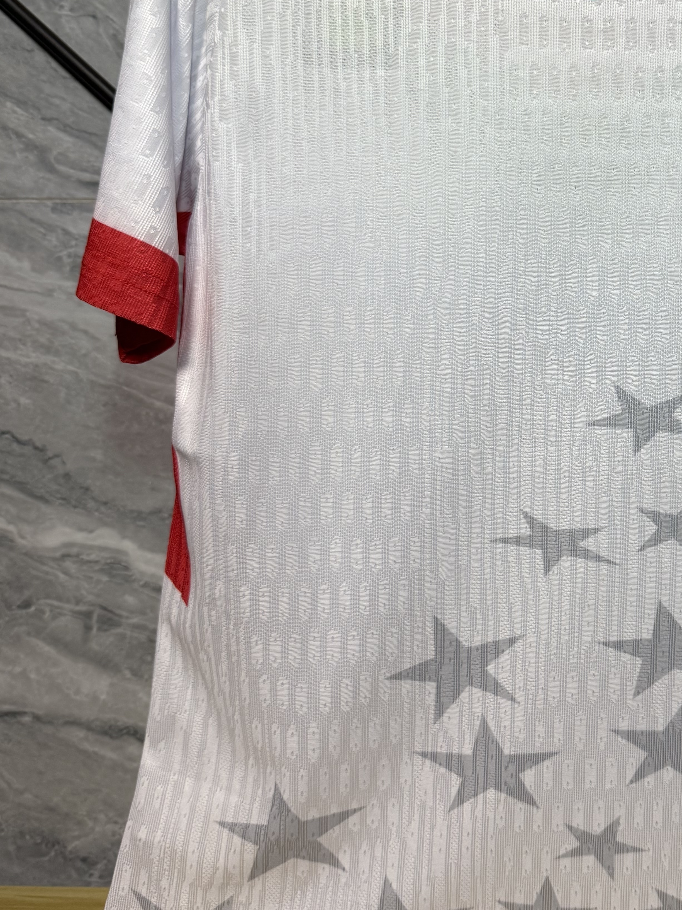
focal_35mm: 42
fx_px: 1103
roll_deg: -0.5
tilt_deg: -5.0
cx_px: 589
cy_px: 343
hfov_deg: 32.9
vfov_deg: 44.4
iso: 100
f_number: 1.78
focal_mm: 6.76
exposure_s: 1/100
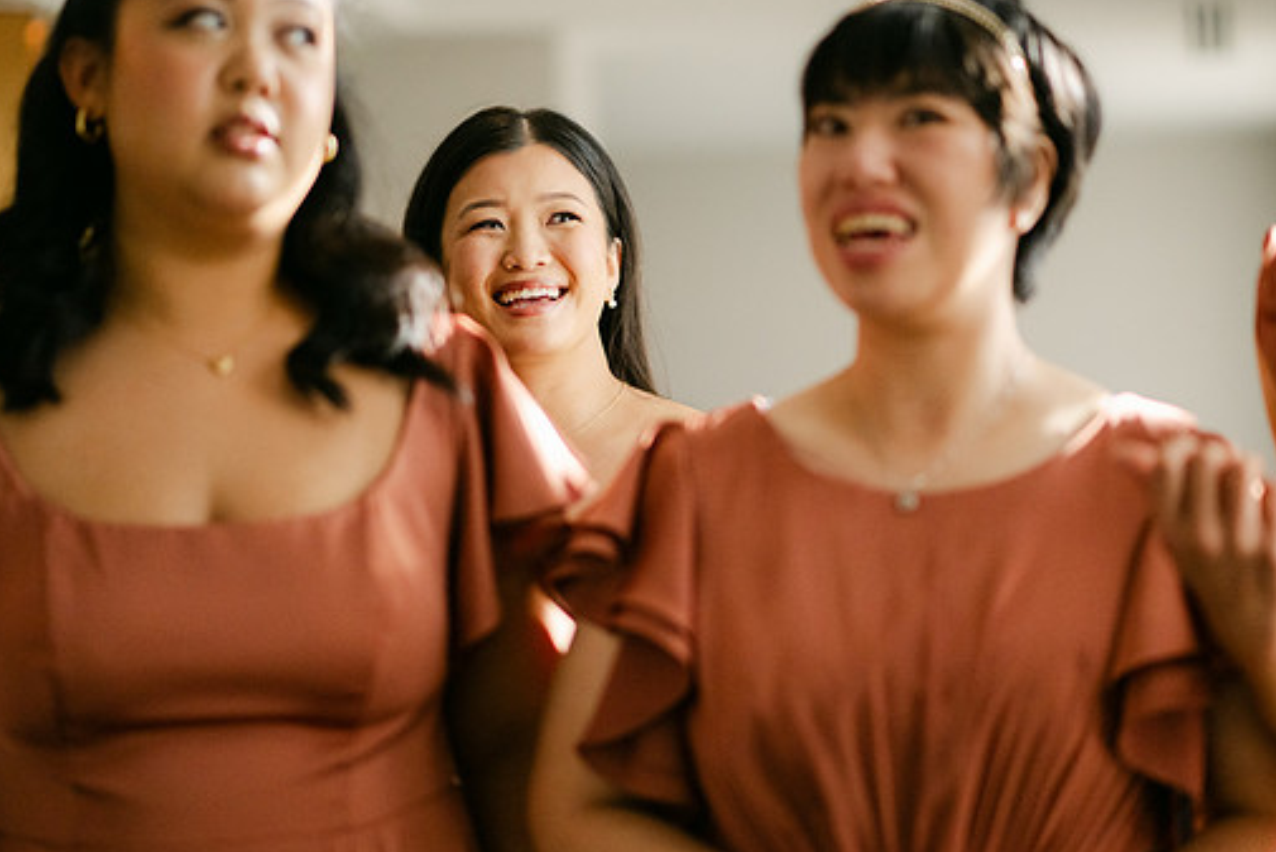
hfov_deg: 20.0
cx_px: 605
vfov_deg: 13.4
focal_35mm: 102
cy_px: 373
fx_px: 3616
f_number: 1.8
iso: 2800
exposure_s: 1/6400
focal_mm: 85
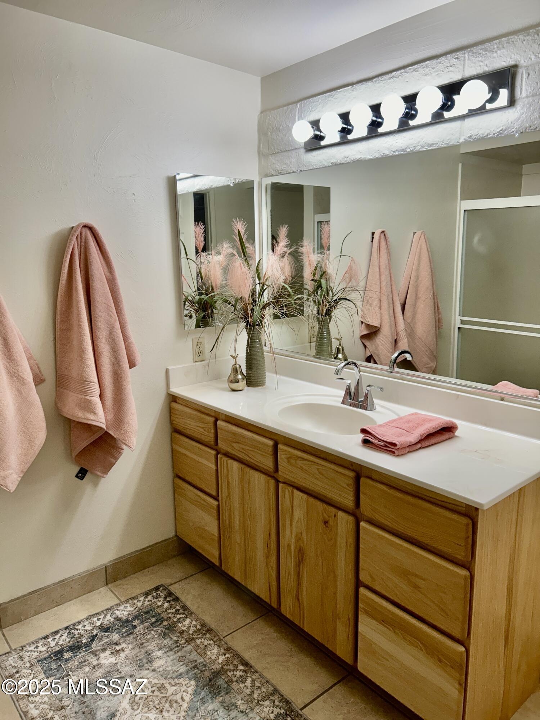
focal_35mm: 26
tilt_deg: -11.6
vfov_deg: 67.3
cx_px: 270
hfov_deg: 53.1
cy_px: 360
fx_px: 541
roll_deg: +0.7
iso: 64
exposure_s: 1/120
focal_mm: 5.7
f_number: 1.5
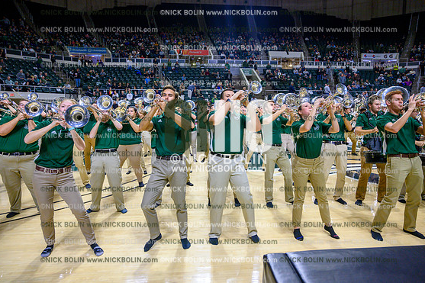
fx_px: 295
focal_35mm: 25
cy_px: 136
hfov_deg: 71.5
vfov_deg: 51.2
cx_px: 218
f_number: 4.5
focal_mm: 24
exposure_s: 1/500
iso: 3200
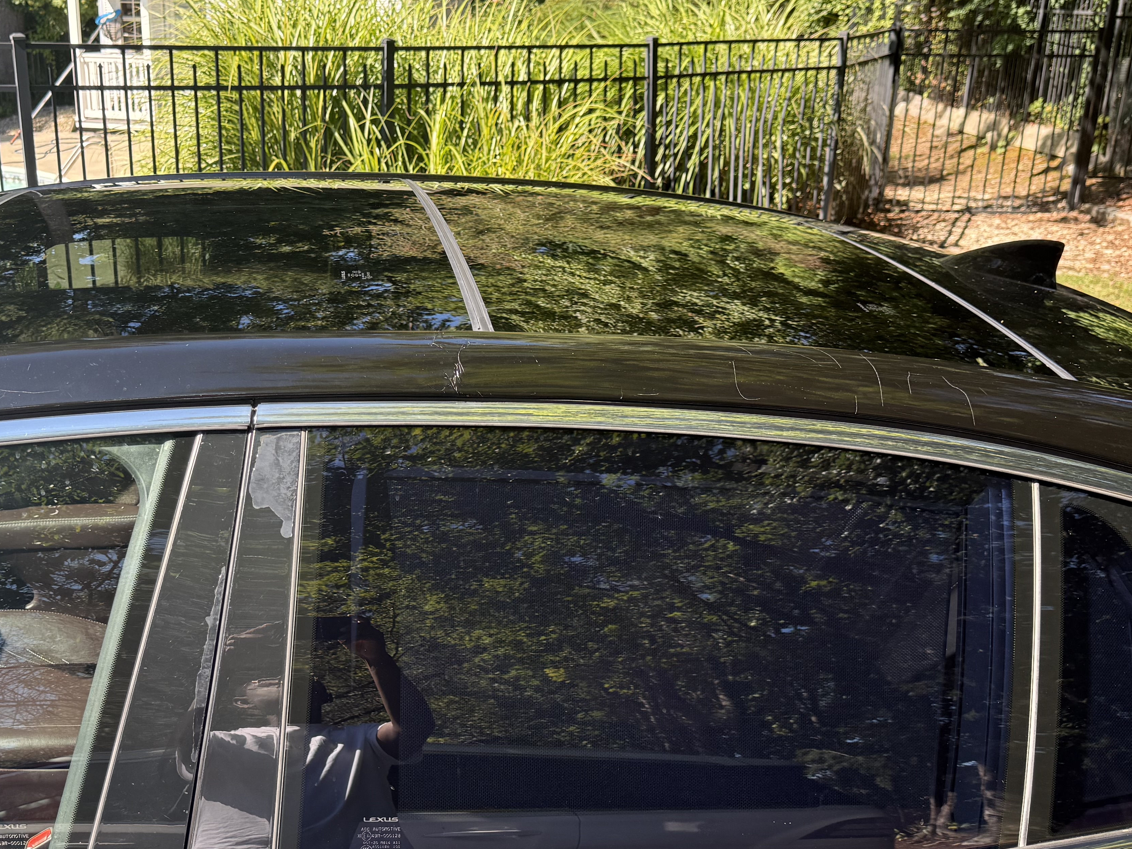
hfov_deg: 45.0
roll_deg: +0.4
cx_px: 362
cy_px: 497
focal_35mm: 41
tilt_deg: -19.8
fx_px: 1341
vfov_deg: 35.1
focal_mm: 6.76
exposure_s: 1/788
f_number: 1.78
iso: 100
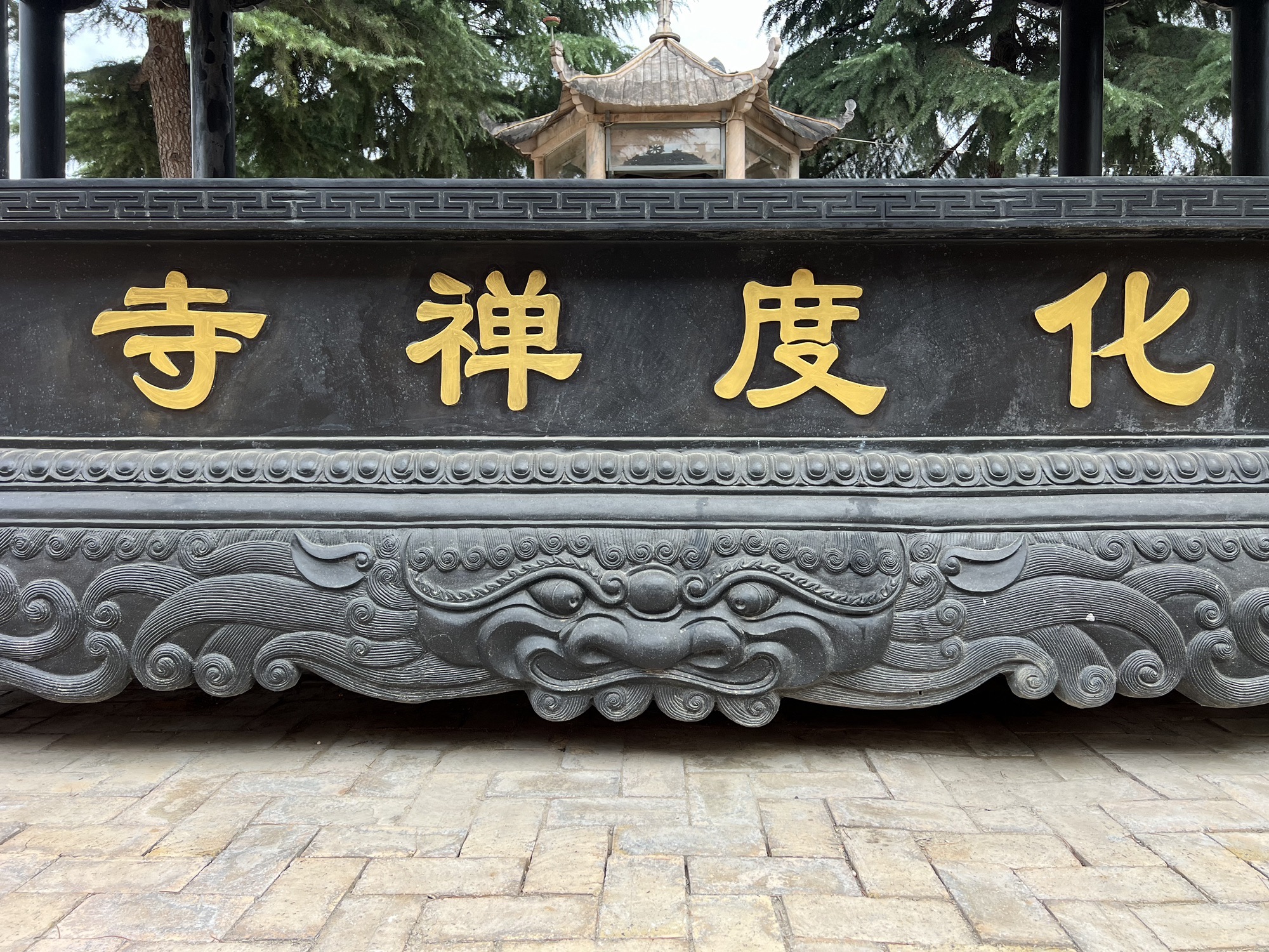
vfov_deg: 53.1
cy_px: 476
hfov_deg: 67.3
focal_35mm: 26
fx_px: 953
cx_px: 634
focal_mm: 5.7
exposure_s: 1/434
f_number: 1.5
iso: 50
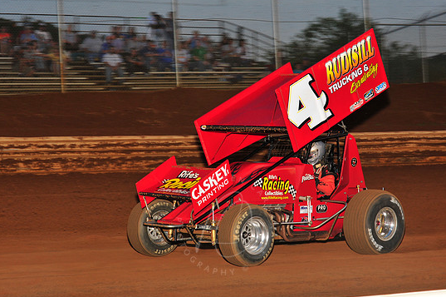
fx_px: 1337
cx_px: 225
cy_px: 148
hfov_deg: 18.9
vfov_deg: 12.7
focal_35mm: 108
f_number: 7.1
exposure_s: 1/320
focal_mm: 100
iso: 800
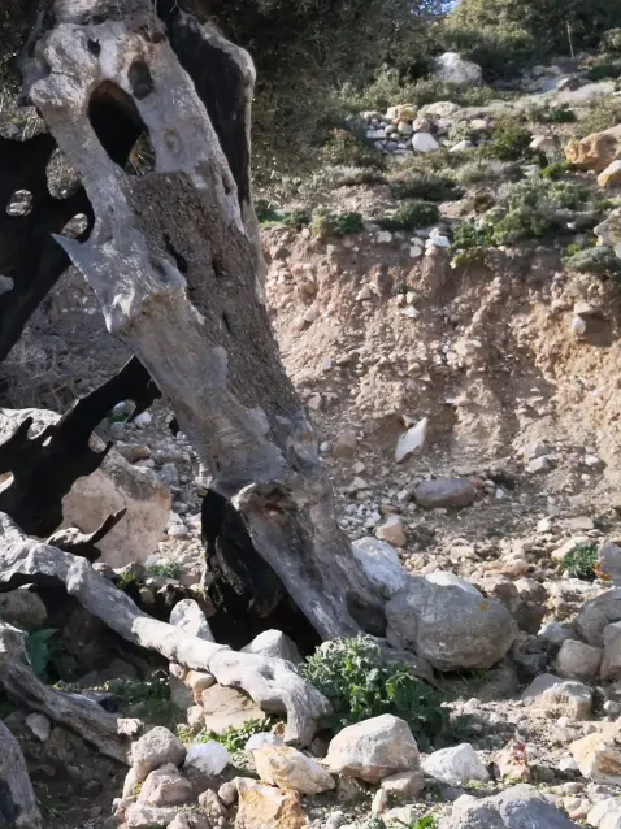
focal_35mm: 64
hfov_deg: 22.4
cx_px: 65
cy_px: 156
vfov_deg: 29.5
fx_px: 1532
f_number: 1.6
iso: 50
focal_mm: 3.95
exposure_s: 1/957
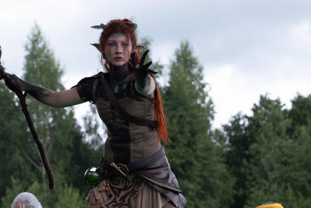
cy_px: 146
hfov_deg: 11.6
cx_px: 158
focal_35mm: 177
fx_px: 1529
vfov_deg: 7.8
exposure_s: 1/1250
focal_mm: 55
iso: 500
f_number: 3.6
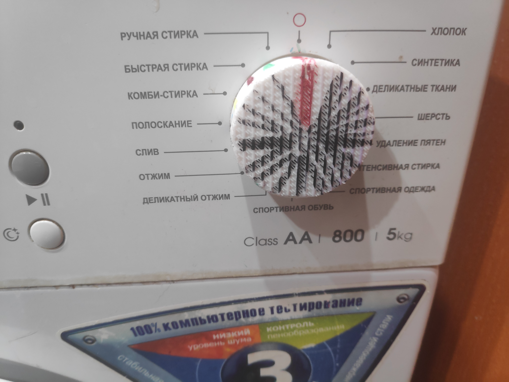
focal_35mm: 20
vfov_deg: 66.0
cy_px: 191
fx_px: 294
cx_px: 254
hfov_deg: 81.7
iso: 691
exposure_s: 1/50
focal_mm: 3.94
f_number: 1.9
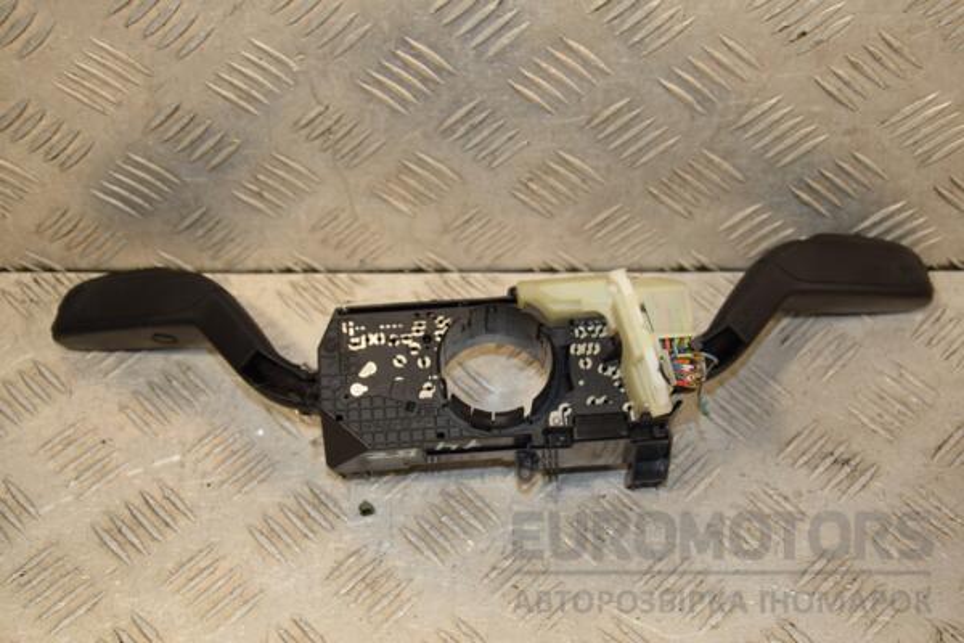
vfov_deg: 23.8
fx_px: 1526
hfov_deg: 35.1
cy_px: 322
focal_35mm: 57
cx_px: 482
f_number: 5.6
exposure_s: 1/200
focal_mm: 38
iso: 800
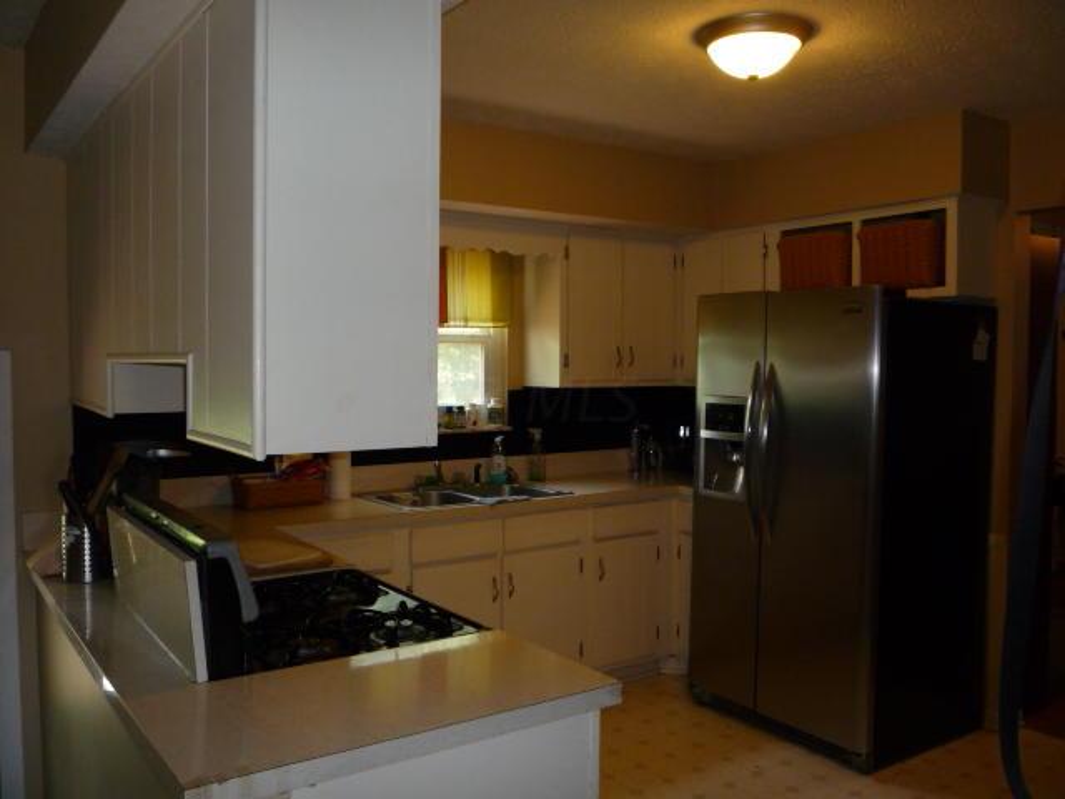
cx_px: 532
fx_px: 923
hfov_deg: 60.0
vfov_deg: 46.8
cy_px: 400
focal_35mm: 30
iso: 200
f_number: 3.3
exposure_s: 1/30
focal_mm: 5.2
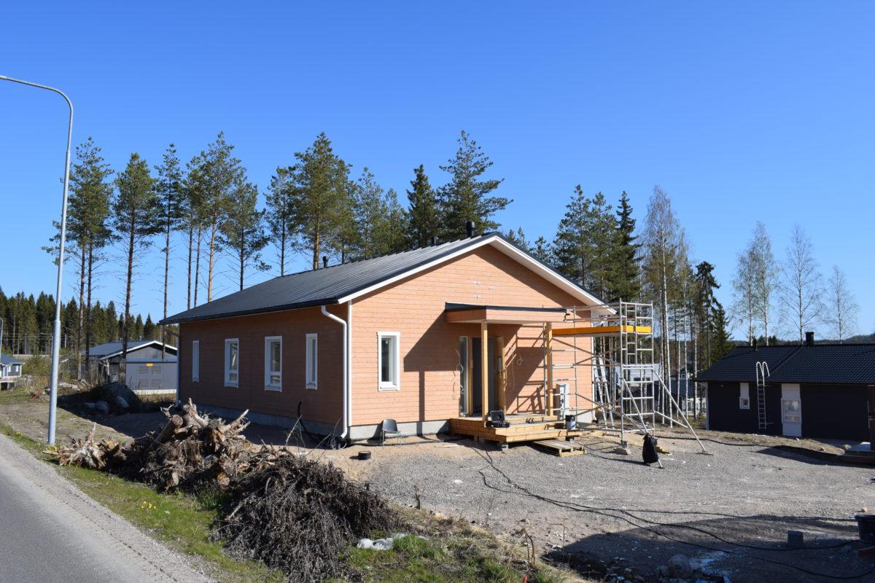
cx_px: 438
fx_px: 766
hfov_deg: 59.5
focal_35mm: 32
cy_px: 292
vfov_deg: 41.7
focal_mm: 21
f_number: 10
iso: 200
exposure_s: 1/400
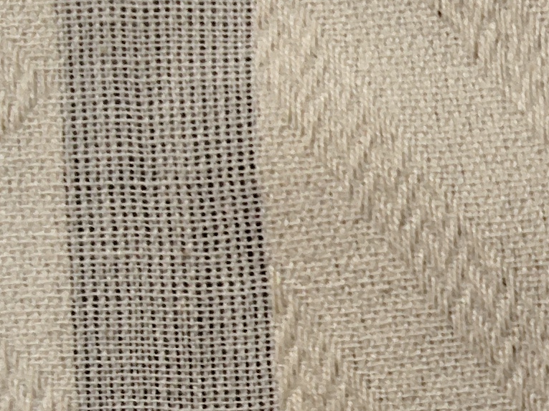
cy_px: 567
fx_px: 1760
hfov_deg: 16.4
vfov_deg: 12.8
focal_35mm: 111
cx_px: 780
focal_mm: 2.78
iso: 100
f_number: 2
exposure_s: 1/100
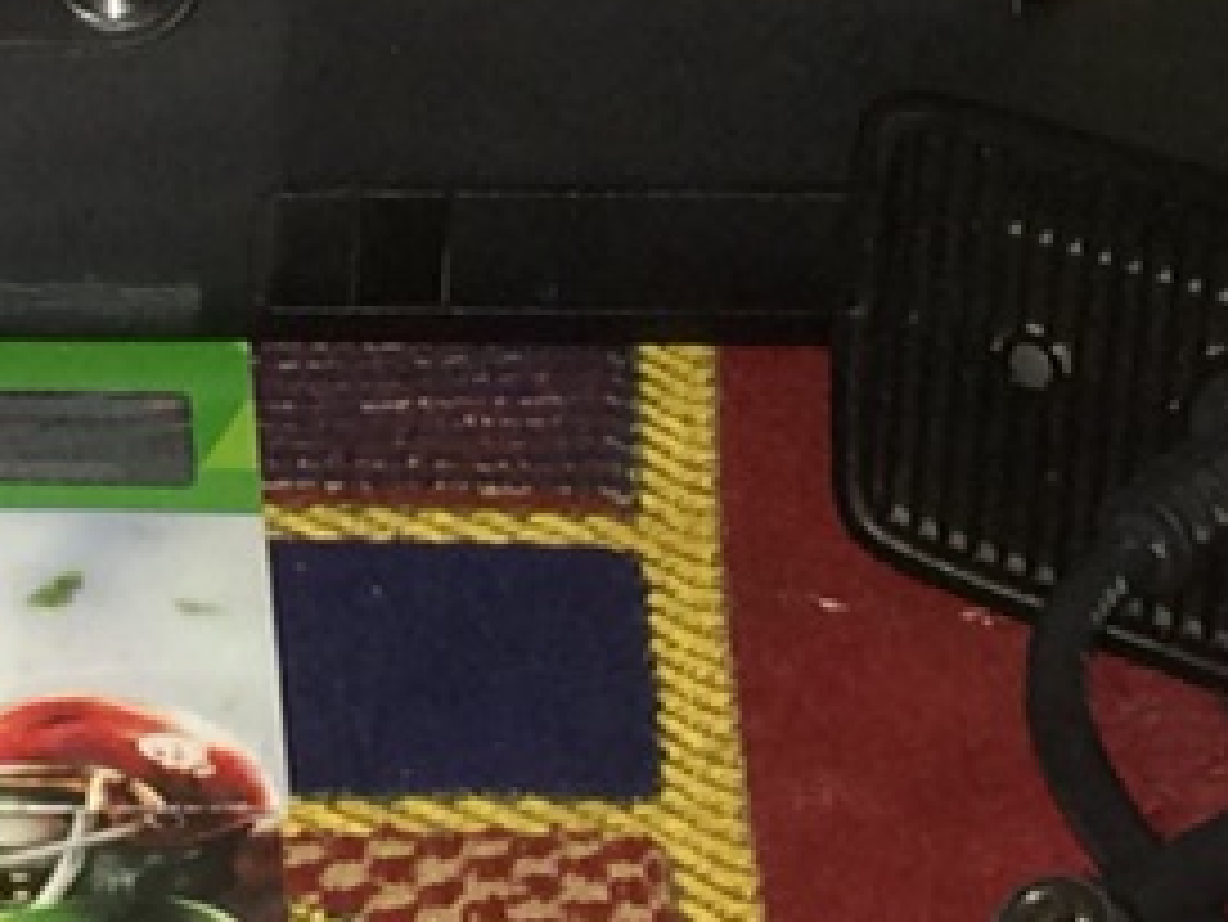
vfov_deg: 7.1
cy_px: -841
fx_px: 7240
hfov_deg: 9.6
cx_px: -112
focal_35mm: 204
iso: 125
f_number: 2.2
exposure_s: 1/20
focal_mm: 4.15
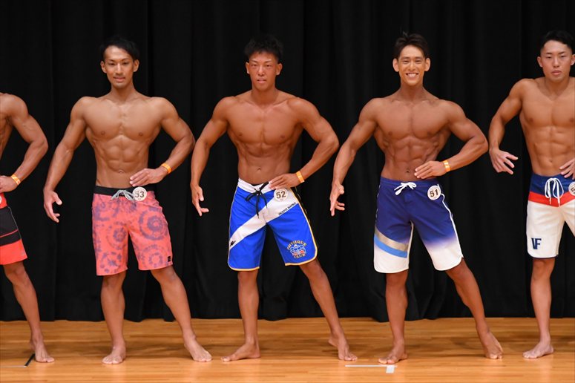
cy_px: 192
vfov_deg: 4.6
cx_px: 288
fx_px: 4789
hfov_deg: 6.9
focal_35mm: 300
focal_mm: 200
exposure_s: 1/400
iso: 4000
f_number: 5.6
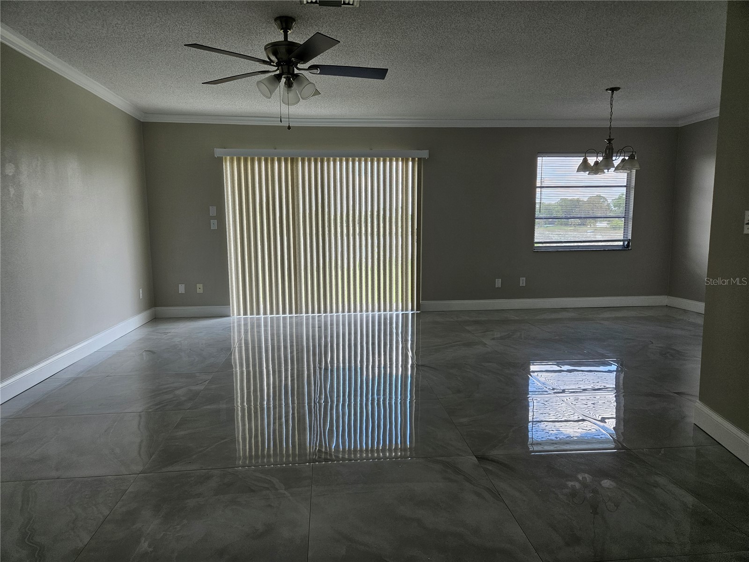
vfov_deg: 58.9
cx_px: 374
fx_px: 498
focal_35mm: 23
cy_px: 281
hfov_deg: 73.9
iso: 40
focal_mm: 5.4
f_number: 1.8
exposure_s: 1/120
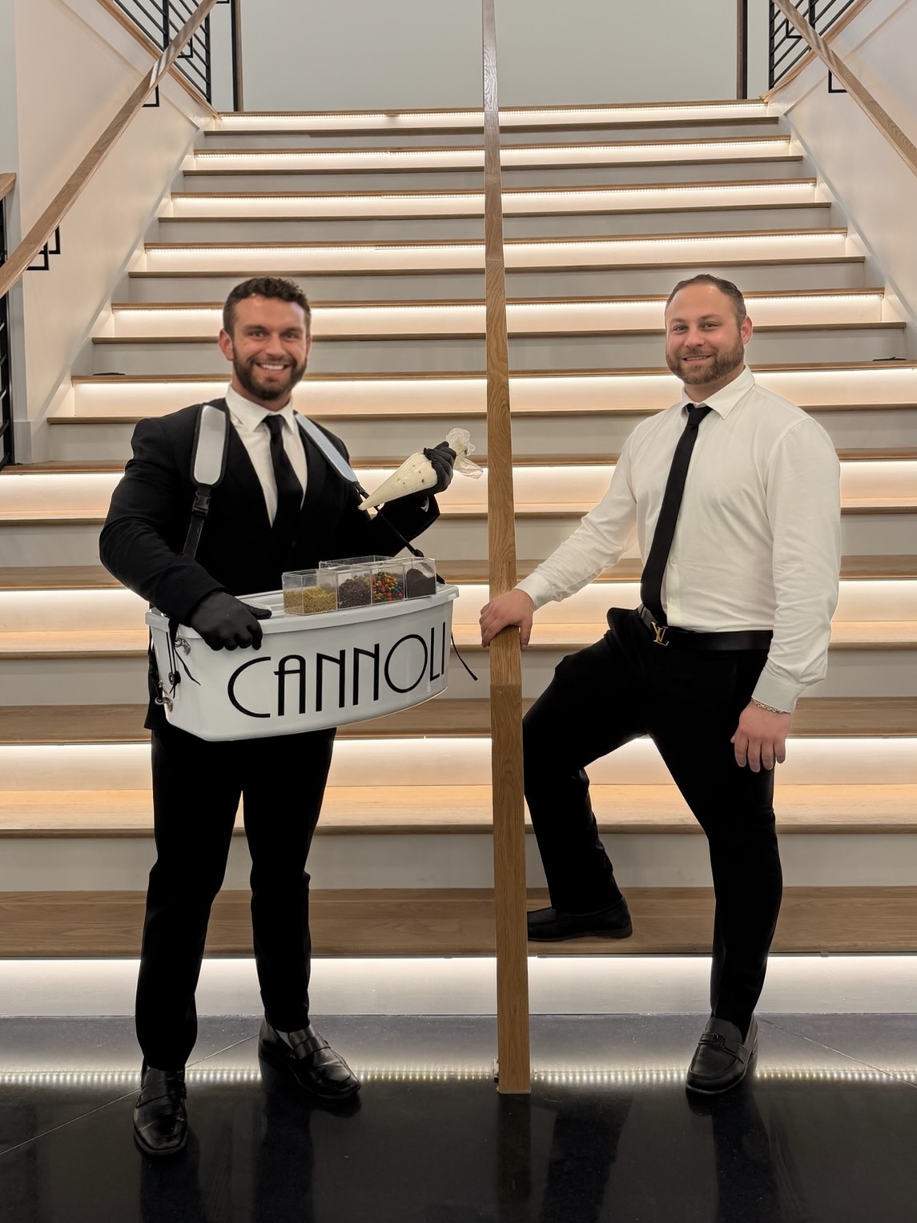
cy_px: 612
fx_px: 848
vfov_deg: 71.6
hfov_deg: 56.8
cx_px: 458
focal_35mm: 24
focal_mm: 6.76
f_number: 1.78
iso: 80
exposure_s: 1/120
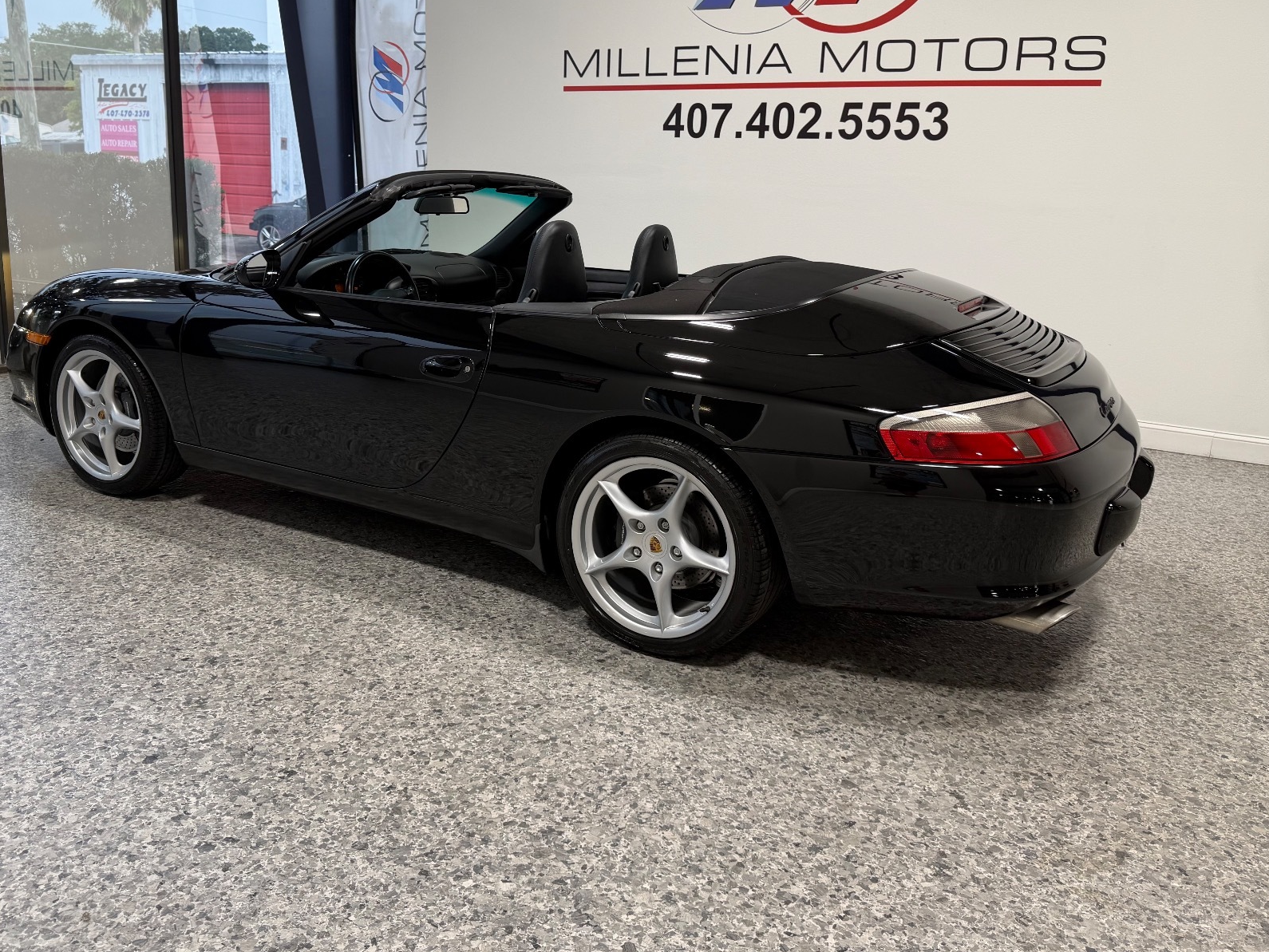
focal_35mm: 29
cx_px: 587
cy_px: 404
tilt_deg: -12.4
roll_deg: -1.7
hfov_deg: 61.6
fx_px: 1063
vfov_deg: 48.1
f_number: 1.78
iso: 80
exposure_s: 1/120
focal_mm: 6.76
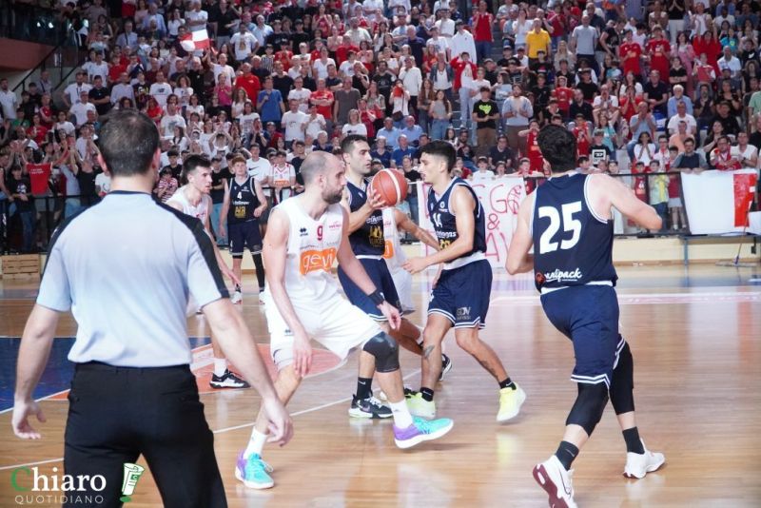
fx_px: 1205
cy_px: 254
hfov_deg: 35.0
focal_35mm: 57
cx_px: 380
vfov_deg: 23.8
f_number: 4
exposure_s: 1/800
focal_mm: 38
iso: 5000
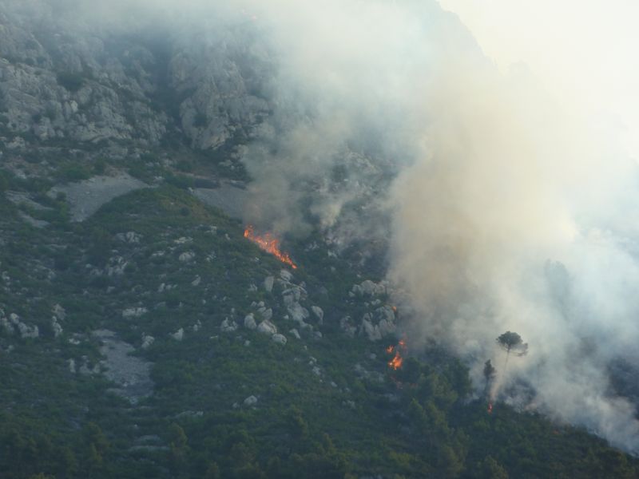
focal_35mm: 310
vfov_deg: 4.8
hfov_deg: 6.4
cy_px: 240
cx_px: 320
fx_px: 5722
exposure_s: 1/250
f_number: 4.9
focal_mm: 49.2
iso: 80
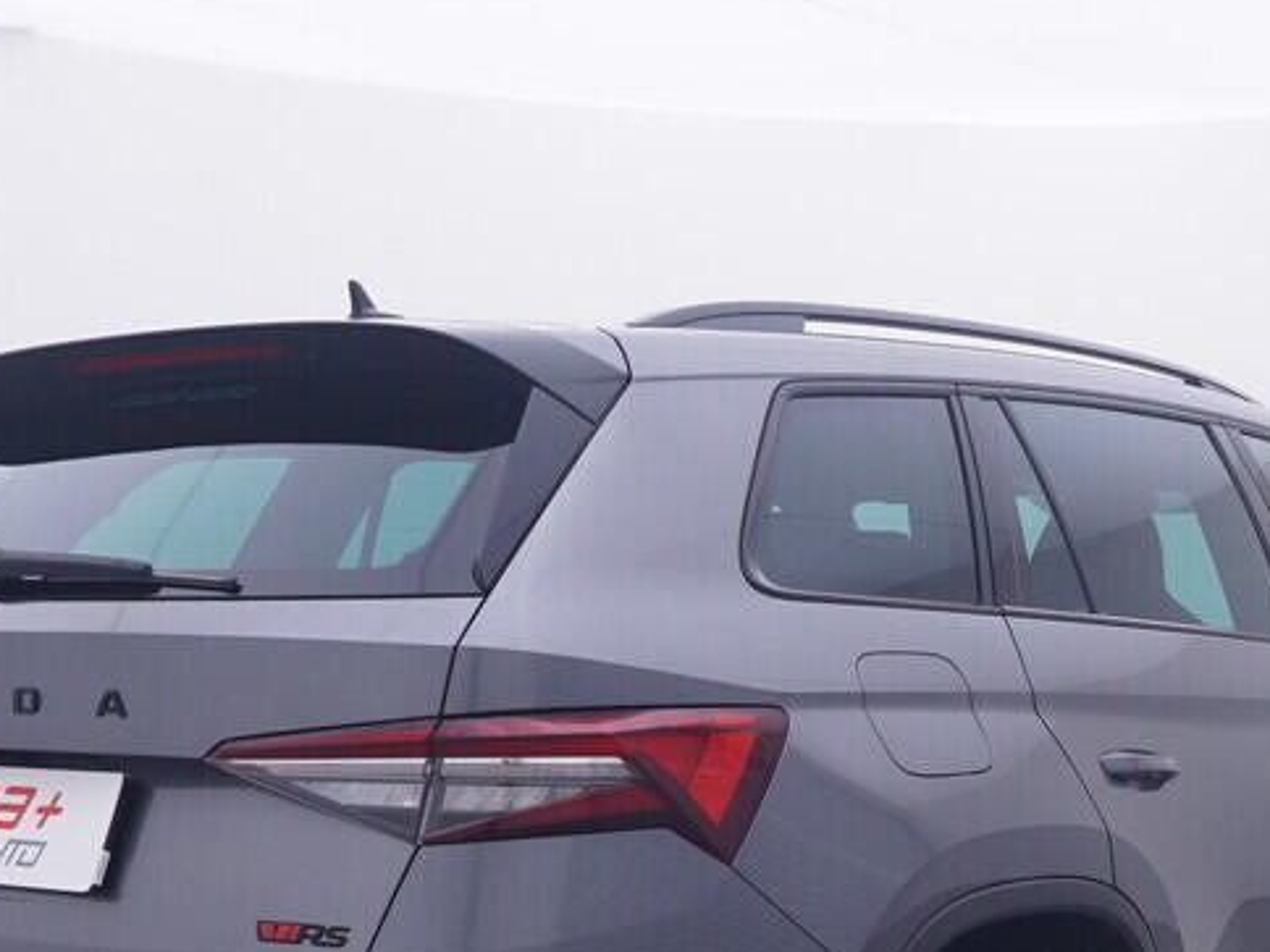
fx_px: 2364
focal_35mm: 64
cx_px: 929
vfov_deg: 22.5
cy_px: 761
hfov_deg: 29.7
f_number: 5
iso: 200
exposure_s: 1/80
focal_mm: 15
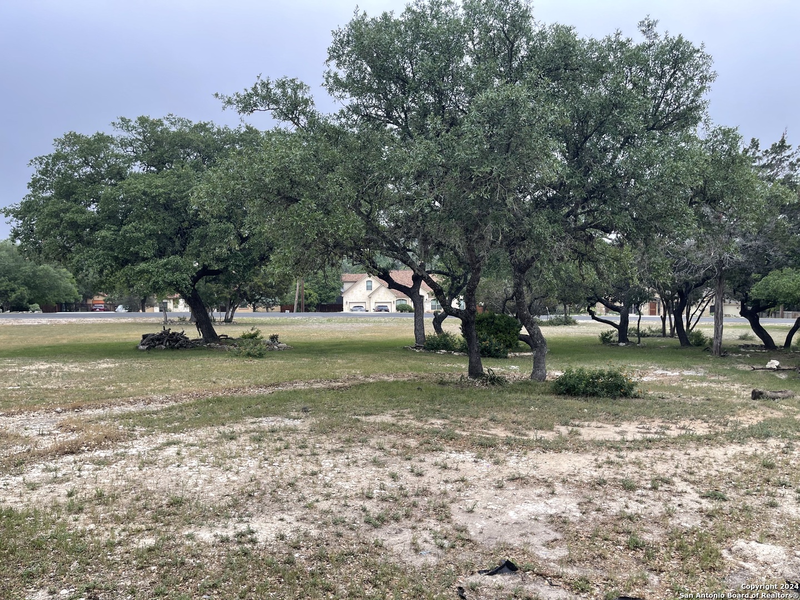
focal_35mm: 25
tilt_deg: -3.9
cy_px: 300
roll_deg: +0.4
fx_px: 578
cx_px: 400
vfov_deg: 54.9
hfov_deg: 69.4
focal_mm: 5.1
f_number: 1.6
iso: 32
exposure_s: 1/202
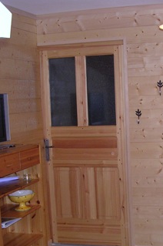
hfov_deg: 21.3
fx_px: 422
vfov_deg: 32.4
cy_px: 138
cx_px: 155
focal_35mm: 62
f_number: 2.8
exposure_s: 1/60.1
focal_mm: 5.8
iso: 229
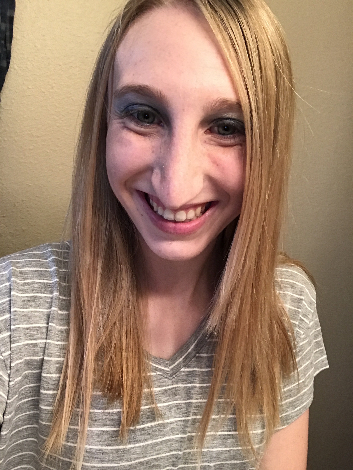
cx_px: 176
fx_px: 435
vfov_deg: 56.8
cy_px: 235
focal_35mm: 32
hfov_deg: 44.2
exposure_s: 1/30
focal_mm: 2.87
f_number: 2.2
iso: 100
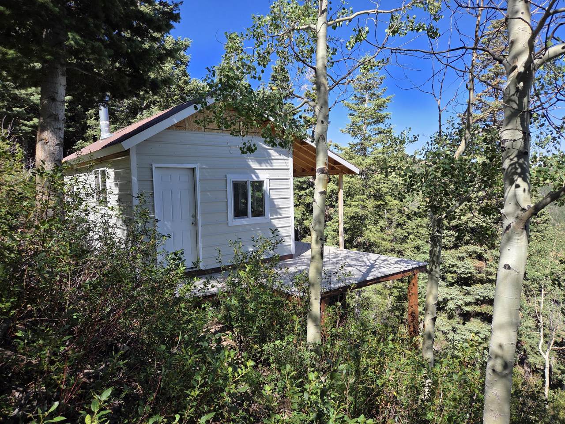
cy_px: 212
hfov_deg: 73.9
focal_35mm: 23
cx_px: 282
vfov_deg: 58.9
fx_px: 375
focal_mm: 5.4
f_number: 1.8
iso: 80
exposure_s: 1/2921
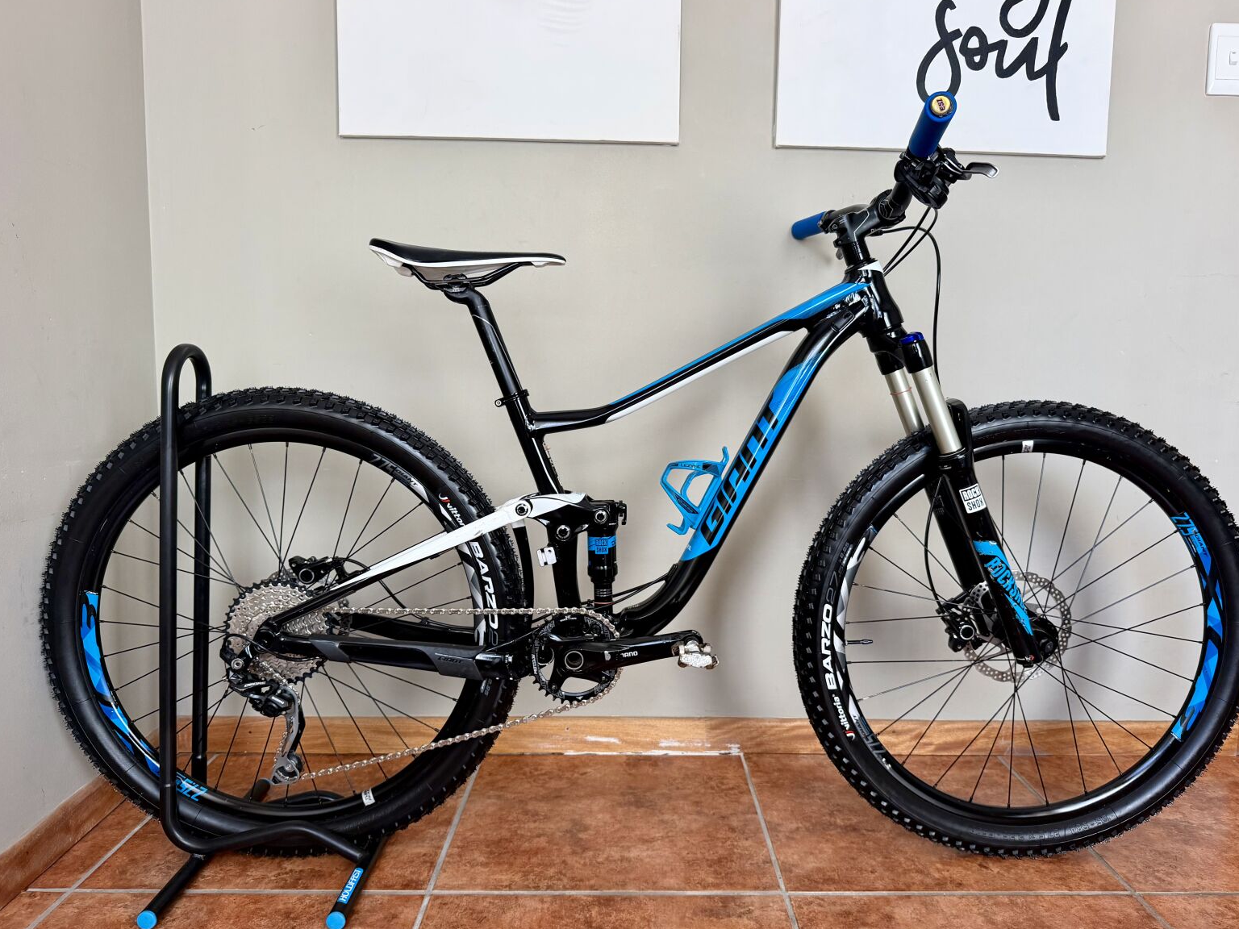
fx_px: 895
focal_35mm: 25
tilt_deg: -6.2
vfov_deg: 54.9
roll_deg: -0.7
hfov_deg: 69.4
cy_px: 473
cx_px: 640
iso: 250
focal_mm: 6.76
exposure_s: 1/60
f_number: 1.78
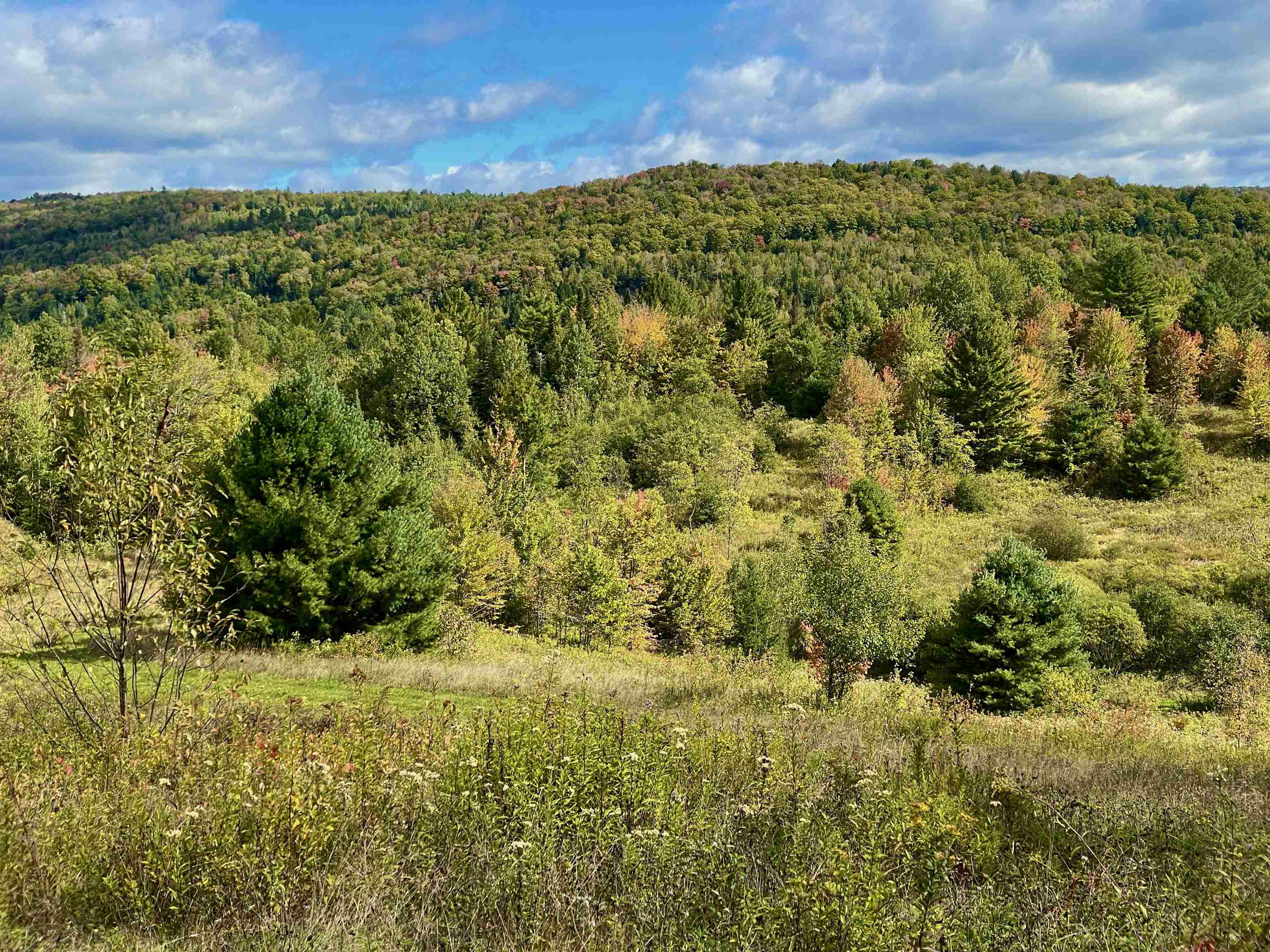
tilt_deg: -4.4
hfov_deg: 36.8
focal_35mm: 52
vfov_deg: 28.0
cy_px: 476
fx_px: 1908
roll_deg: +1.4
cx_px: 635
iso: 25
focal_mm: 6
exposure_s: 1/1142
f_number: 2
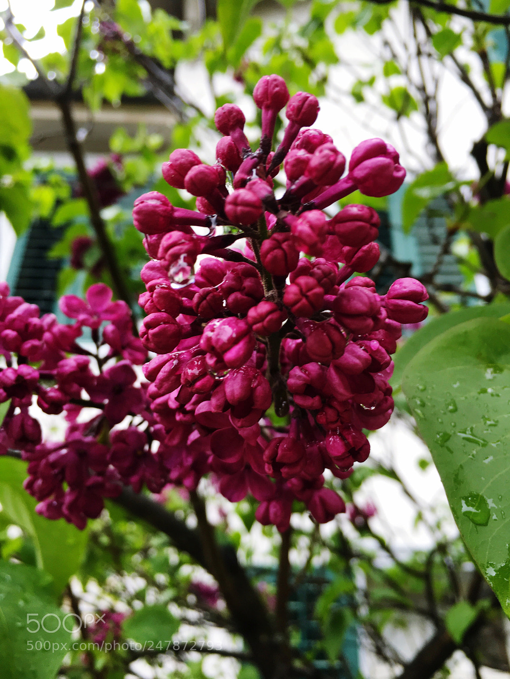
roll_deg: +0.5
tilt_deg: +29.5
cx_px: 255
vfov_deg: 61.7
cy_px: 340
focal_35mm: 29
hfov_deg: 48.2
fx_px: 570
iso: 40
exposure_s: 1/100
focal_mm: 4.15
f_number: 2.2
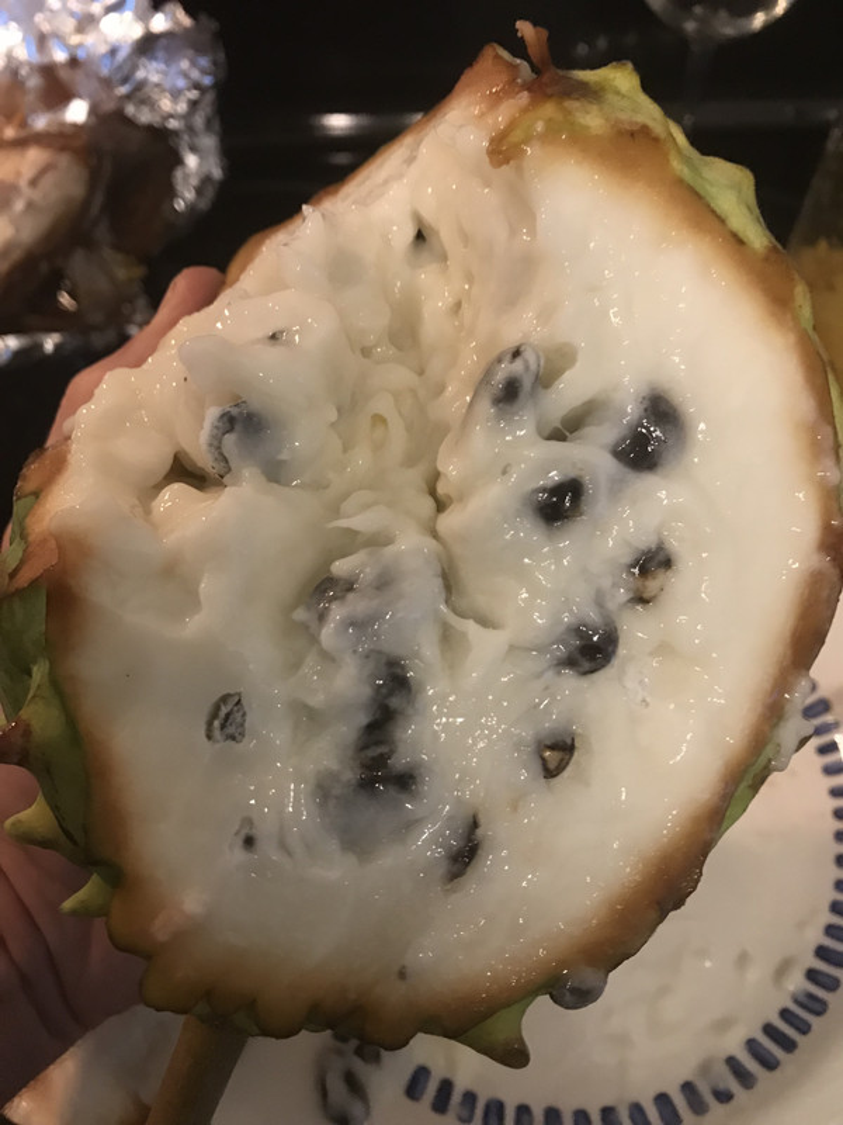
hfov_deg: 49.7
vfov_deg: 63.4
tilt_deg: -52.8
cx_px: 422
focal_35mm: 28
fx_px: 909
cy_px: 562
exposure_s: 1/13
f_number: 1.8
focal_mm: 3.99
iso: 100
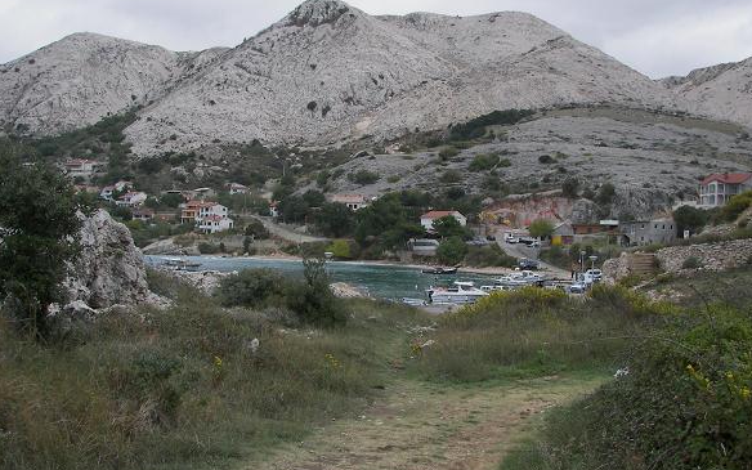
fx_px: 799
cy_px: 215
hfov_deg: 50.4
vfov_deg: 32.8
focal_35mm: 39
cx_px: 379
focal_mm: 6
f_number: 2.8
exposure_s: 1/100
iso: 50
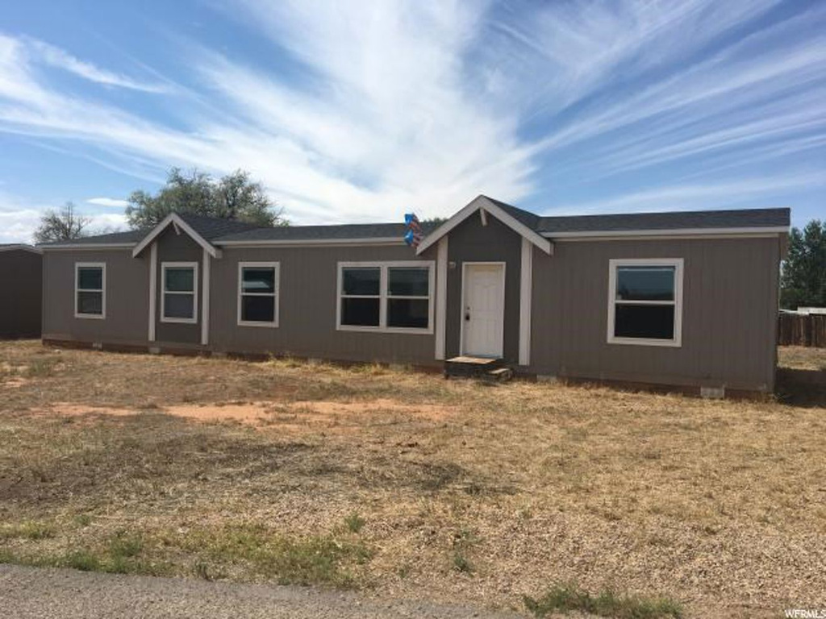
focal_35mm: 29
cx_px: 413
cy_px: 310
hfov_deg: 61.7
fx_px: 692
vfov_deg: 48.2
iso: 25
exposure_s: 1/2653
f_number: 2.2
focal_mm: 4.15
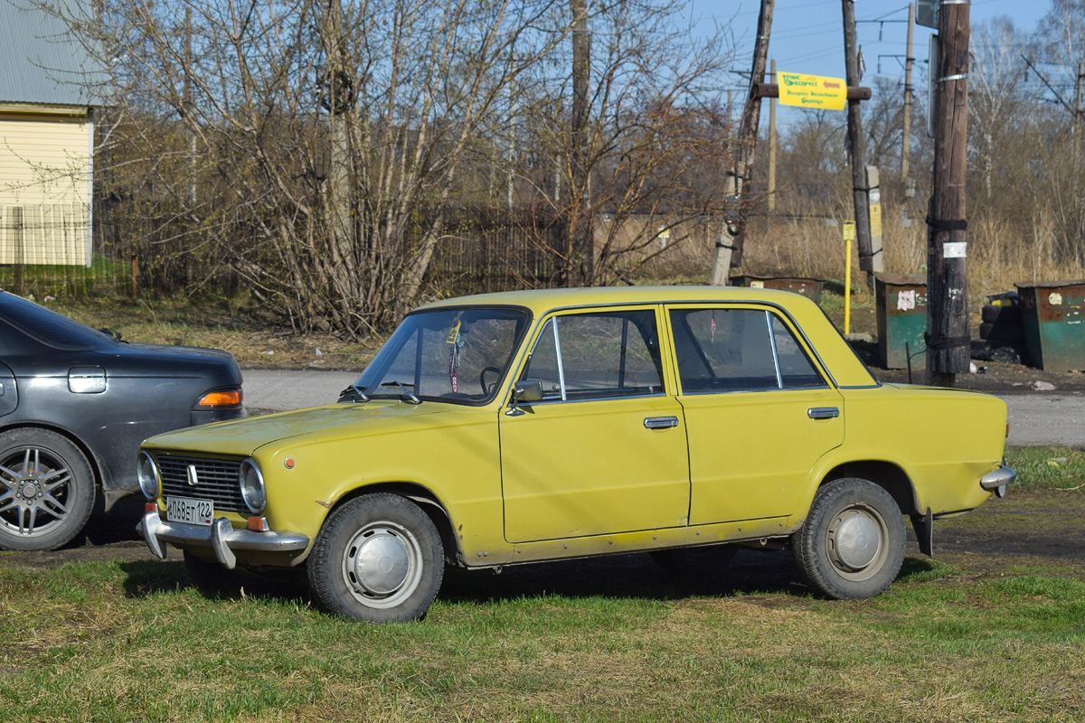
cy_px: 362
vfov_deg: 18.9
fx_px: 2170
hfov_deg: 28.1
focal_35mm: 72
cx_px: 542
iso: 200
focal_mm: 48
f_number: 8
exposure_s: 1/1250
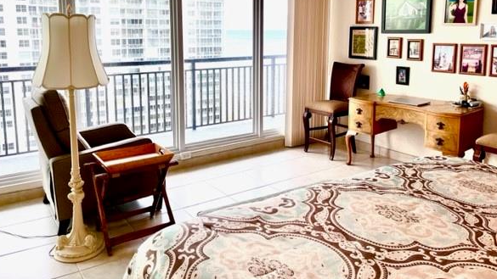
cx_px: 233
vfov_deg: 37.2
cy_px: 83
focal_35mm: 31
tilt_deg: -7.0
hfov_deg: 62.6
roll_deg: -0.3
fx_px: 409
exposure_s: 1/129
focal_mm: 5.1
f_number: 1.6
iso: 32
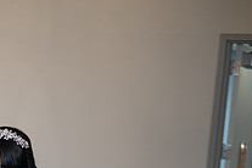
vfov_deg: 9.3
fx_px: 1022
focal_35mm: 146
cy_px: 205
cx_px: -58
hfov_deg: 13.6
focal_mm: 50
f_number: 1.8
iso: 640
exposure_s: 1/125
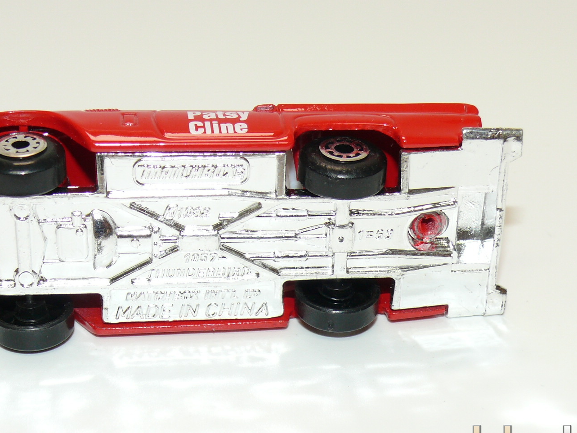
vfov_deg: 14.6
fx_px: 1683
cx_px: 228
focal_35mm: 101
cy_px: 224
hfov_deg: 19.4
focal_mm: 11.9
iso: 100
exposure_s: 1/30
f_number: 4
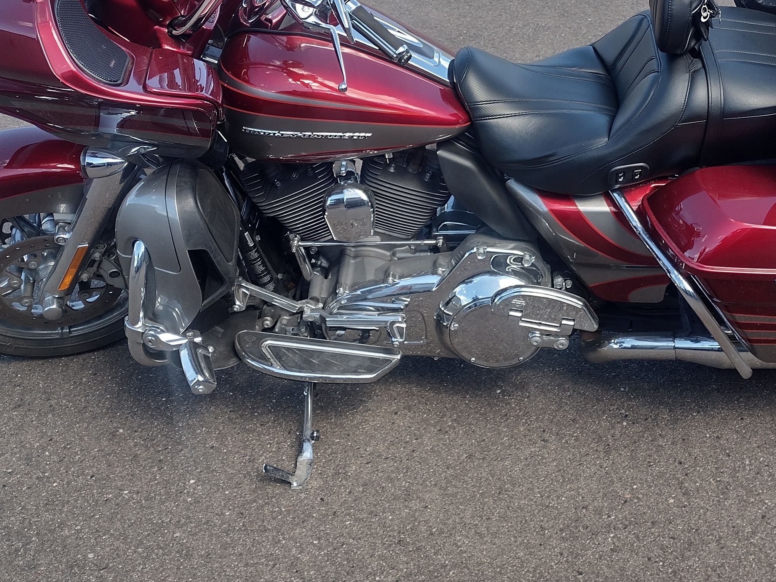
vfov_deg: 26.8
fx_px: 1188
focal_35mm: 53
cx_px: 500
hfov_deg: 35.9
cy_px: 89
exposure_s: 1/432
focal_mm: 4.71
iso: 100
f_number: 1.7
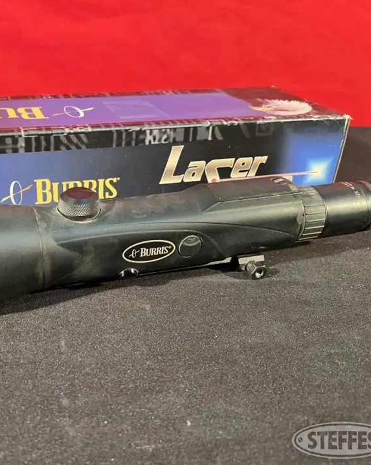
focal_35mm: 34
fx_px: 467
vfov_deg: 52.9
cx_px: 96
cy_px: 233
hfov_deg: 42.1
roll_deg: -1.5
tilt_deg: -30.7
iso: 80
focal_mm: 5.7
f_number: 1.5
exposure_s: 1/60
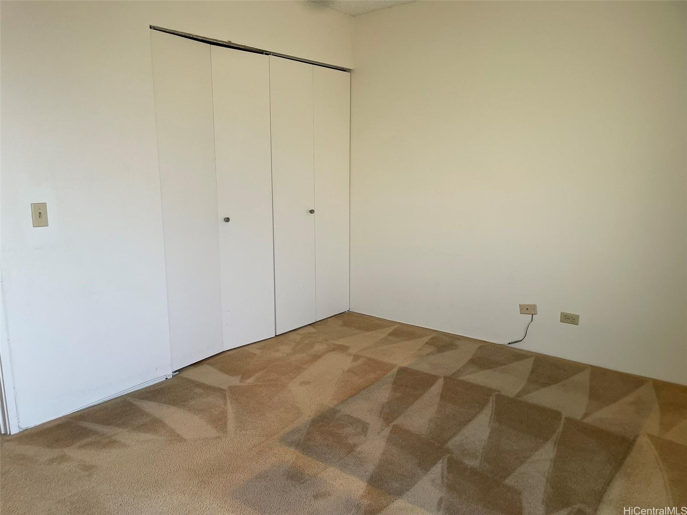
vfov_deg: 53.1
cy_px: 258
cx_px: 344
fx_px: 516
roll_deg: +0.5
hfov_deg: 67.3
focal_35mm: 26
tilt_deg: -10.6
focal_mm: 4.2
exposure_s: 1/121
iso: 64
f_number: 1.6
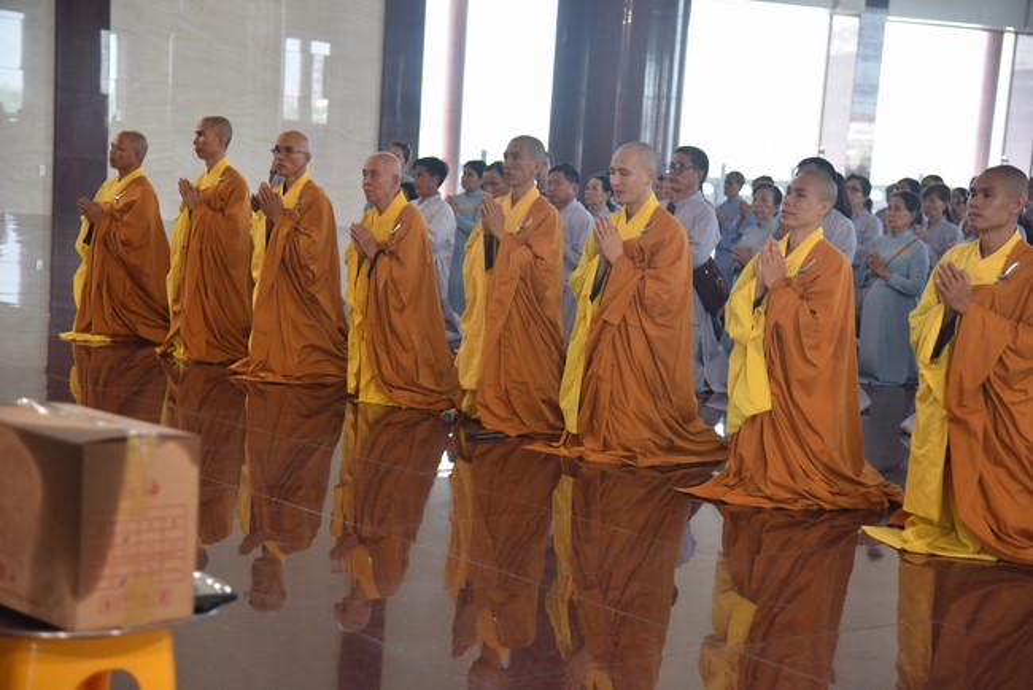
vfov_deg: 19.5
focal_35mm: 70
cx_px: 516
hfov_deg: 28.8
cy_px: 345
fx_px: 2009
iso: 800
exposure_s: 1/125
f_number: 4
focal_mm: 70
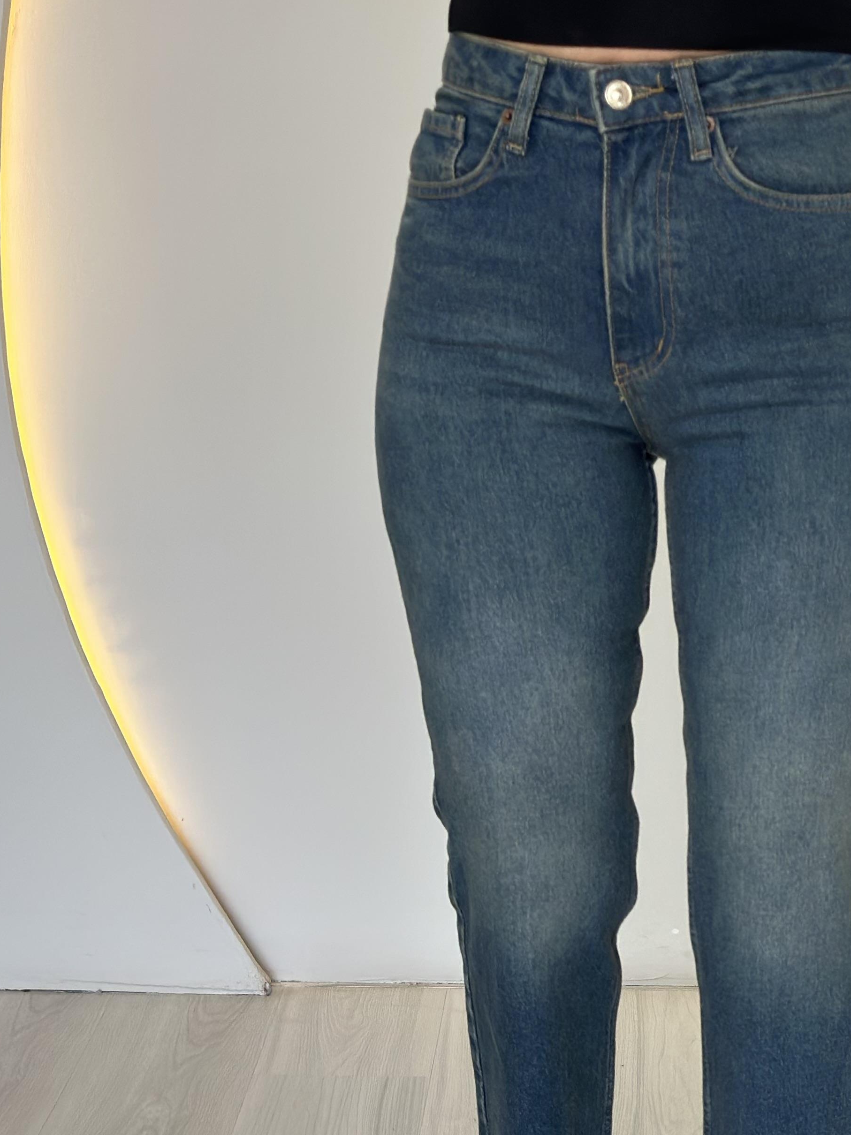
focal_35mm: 80
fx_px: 2623
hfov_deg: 18.3
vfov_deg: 24.0
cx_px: 658
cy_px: 913
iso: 80
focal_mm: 6.86
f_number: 1.78
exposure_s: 1/321
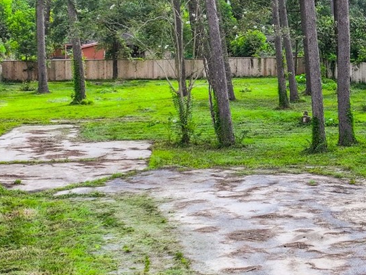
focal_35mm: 91
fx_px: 962
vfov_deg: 16.2
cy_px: 68
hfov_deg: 20.8
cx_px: 366
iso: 100
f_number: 6.3
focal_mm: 12.29
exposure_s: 1/120
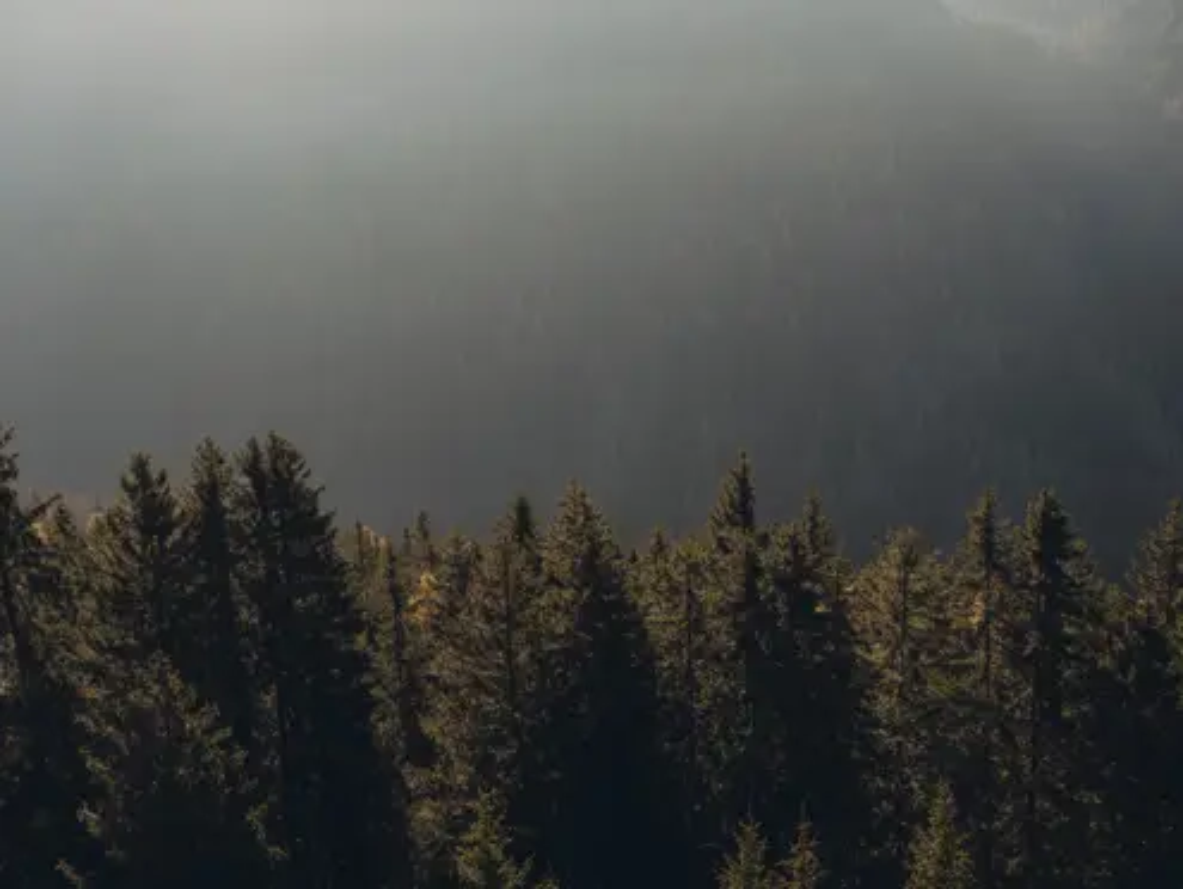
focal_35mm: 44
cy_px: 444
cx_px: 592
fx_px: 1505
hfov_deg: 42.9
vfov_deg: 32.9
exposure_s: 1/400
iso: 100
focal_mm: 55
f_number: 4
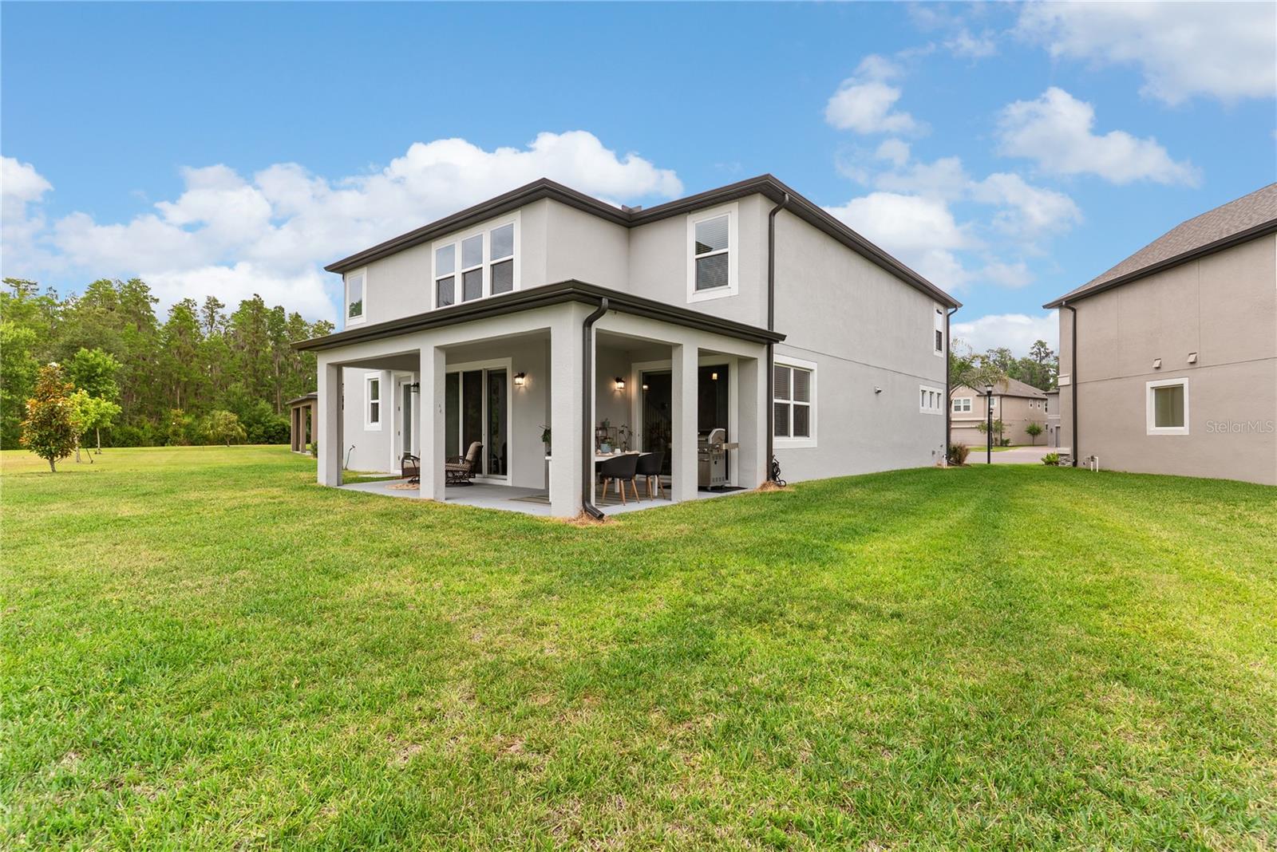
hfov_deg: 93.3
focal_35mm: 17
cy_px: 426
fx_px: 603
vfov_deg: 70.5
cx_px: 638
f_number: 8
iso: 100
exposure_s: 1/10
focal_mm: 17
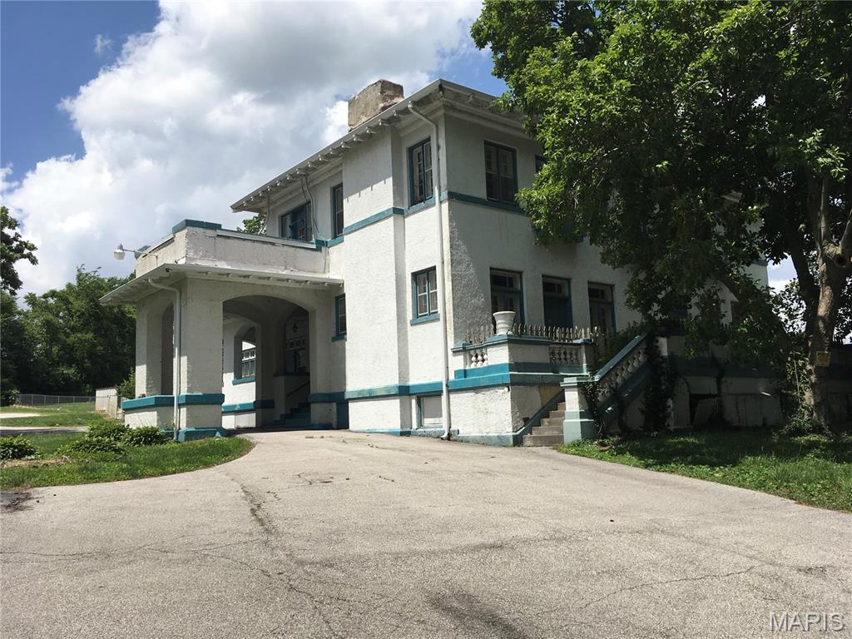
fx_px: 714
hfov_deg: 61.7
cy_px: 320
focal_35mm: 29
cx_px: 426
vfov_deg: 48.2
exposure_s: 1/2481
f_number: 2.2
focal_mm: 4.15
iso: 25
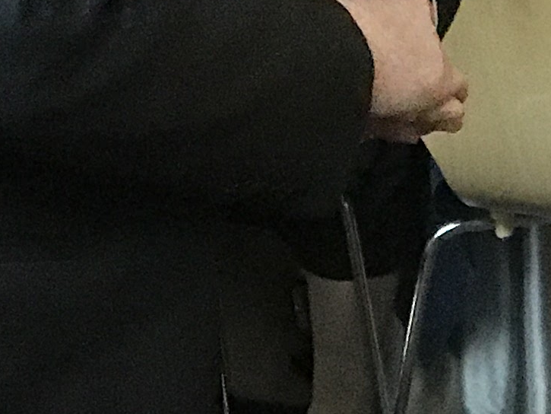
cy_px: -565
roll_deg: +2.9
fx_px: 5047
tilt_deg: -3.6
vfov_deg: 4.6
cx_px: 192
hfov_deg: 6.2
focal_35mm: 317
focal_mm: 6.6
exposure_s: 1/50
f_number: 2.8
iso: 160
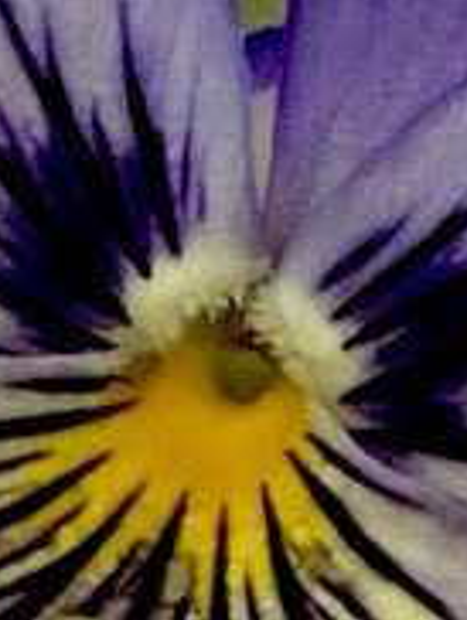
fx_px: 6461
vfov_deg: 5.5
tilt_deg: -40.1
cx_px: 1265
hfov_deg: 4.0
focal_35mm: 360
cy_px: 24
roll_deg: +0.4
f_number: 2.2
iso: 160
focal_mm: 7.5
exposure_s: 1/121
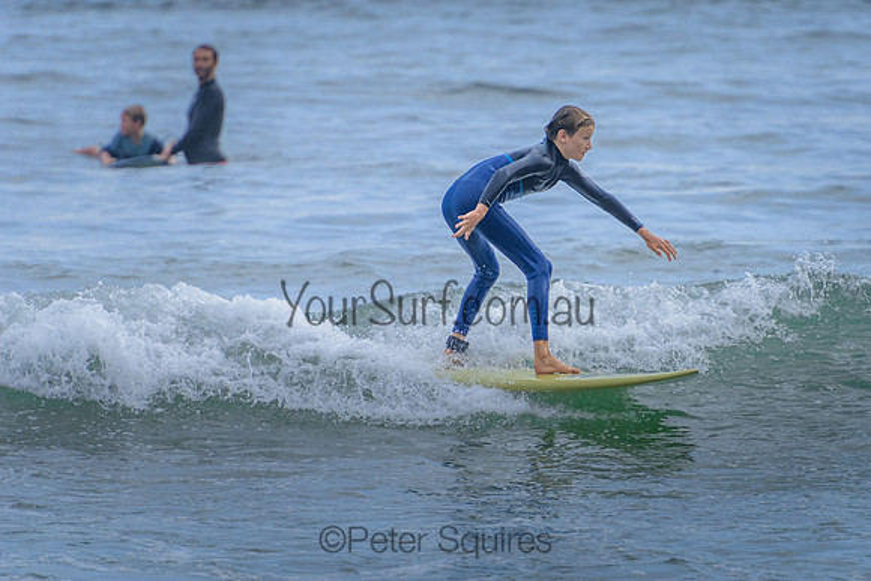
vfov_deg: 2.8
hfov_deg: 4.2
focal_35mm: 490
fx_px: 11865
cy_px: 225
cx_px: 534
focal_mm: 400
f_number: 5.6
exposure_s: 1/1600
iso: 220
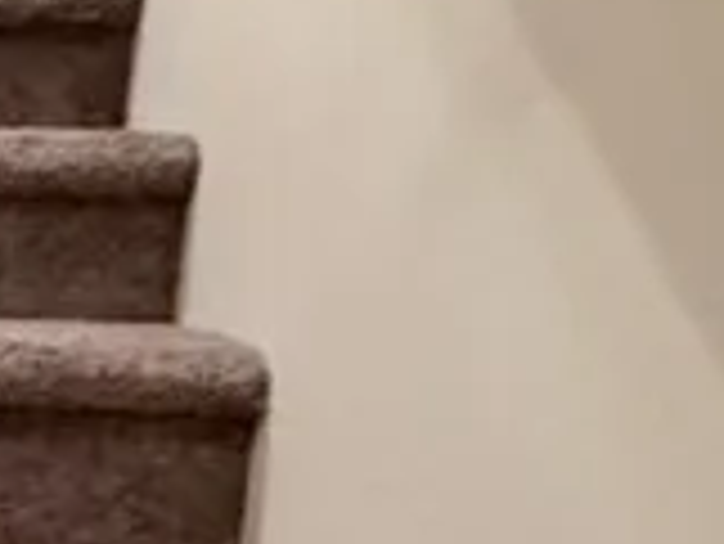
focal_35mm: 89
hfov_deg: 12.6
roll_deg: -1.3
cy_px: 436
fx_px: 1863
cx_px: -1273
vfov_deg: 16.5
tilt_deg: -3.3
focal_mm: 2.22
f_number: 2.2
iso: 500
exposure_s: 1/60
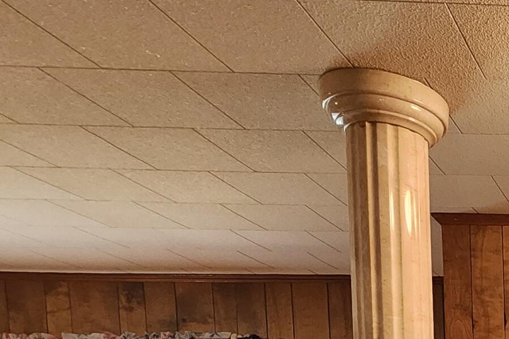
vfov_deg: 23.4
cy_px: 521
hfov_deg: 29.8
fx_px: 636
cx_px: 730
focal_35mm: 45
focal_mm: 2.2
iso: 320
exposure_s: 1/40
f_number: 2.2
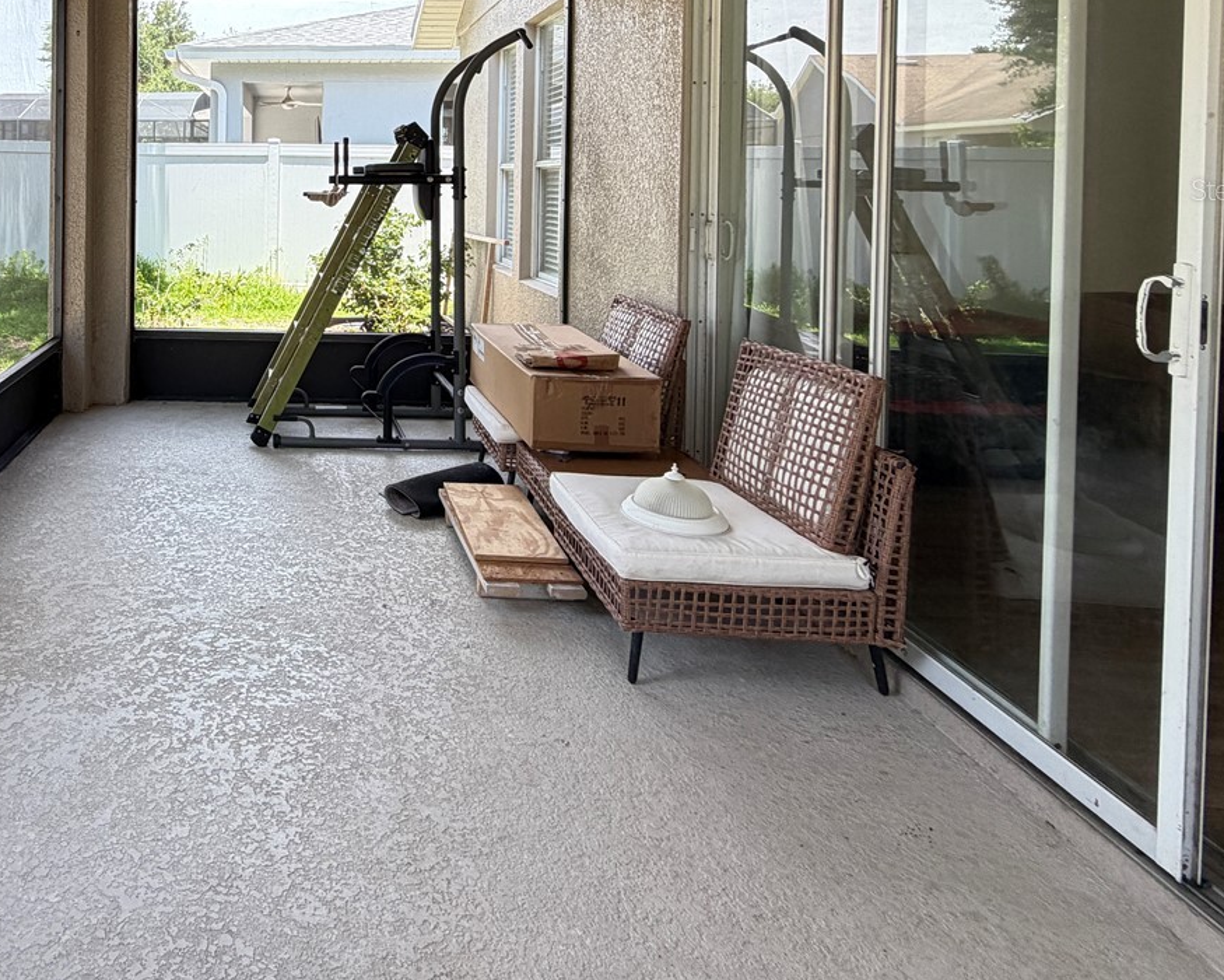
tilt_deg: -0.5
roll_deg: -0.1
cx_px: 204
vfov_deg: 52.9
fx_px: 906
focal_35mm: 25
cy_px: 189
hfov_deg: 61.1
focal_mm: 2.22
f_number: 2.2
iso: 80
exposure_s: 1/121
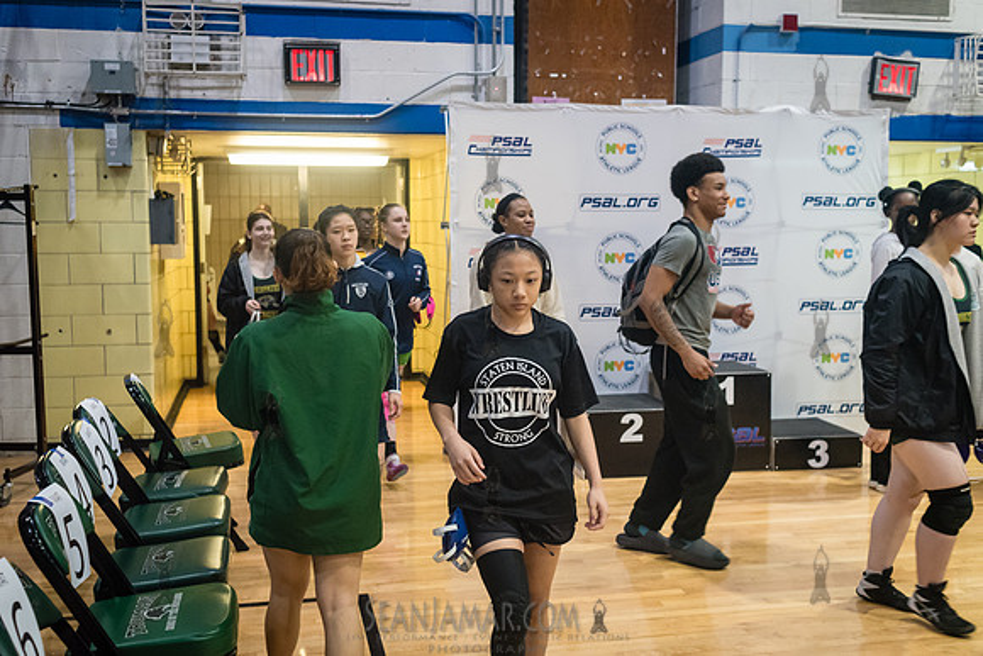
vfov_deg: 34.9
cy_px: 328
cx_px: 492
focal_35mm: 38
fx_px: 1042
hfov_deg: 50.5
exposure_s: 1/320
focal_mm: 35
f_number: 3.2
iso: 5000
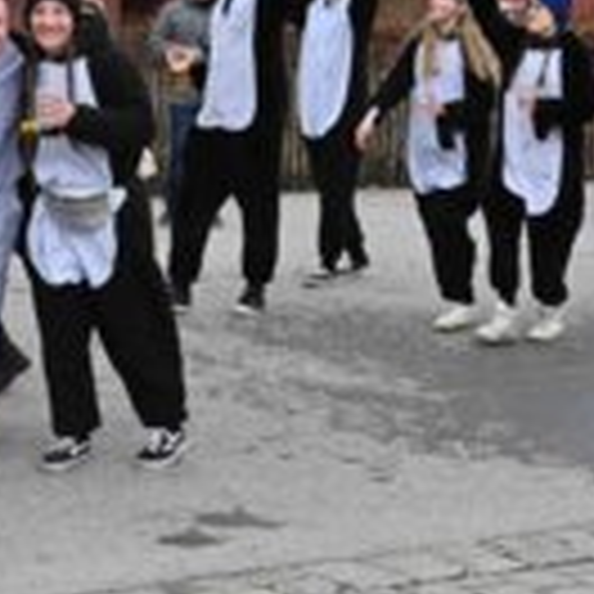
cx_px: 216
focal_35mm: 111
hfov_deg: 15.7
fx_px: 2155
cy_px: 126
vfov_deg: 15.6
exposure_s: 1/500
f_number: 11
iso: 2500
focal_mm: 43
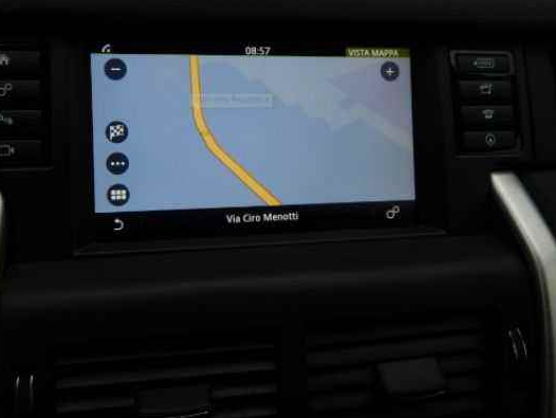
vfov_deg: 45.1
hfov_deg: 57.8
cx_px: 219
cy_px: 159
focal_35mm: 31
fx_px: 498
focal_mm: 4.3
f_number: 2.8
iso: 125
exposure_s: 1/60
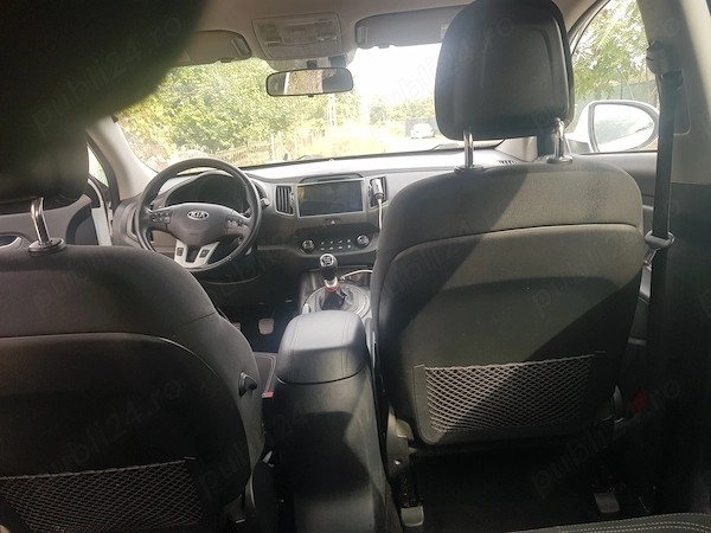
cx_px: 356
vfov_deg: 53.1
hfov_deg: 67.3
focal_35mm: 26
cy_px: 266
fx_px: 534
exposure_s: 1/159
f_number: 1.7
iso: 40
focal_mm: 4.3
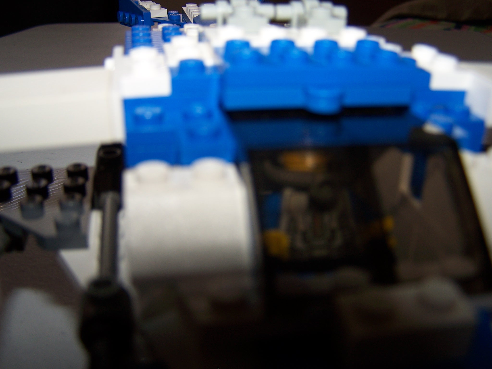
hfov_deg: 49.0
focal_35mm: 38
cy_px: 184
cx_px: 246
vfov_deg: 37.7
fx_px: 540
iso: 80
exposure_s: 1/60
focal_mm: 6.3
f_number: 2.8
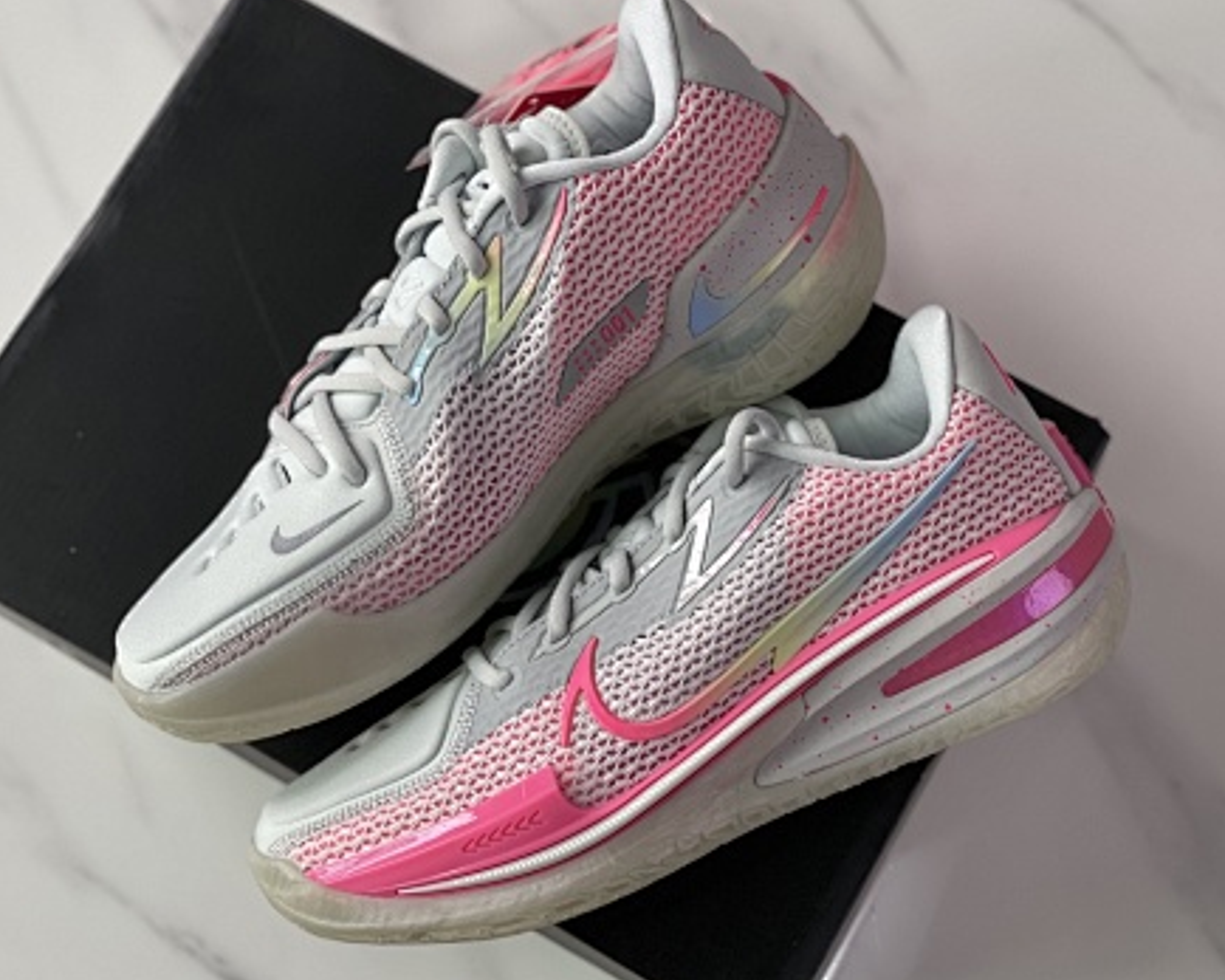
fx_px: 2610
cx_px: 635
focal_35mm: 72
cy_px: 484
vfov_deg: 21.3
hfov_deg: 26.4
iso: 100
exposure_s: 1/121
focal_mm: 7.5
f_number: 2.2
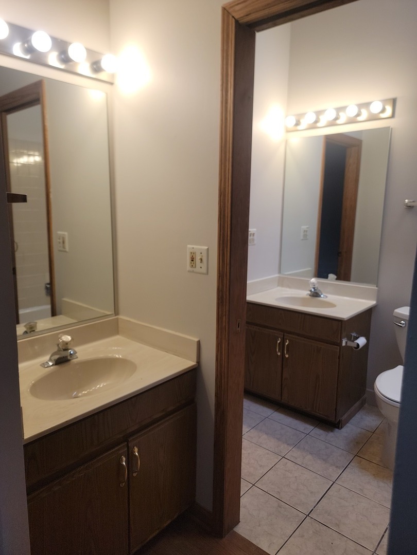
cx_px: 208
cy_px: 278
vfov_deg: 71.6
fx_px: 385
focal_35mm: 24
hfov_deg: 56.8
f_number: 1.8
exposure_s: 1/60
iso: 80
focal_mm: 6.7
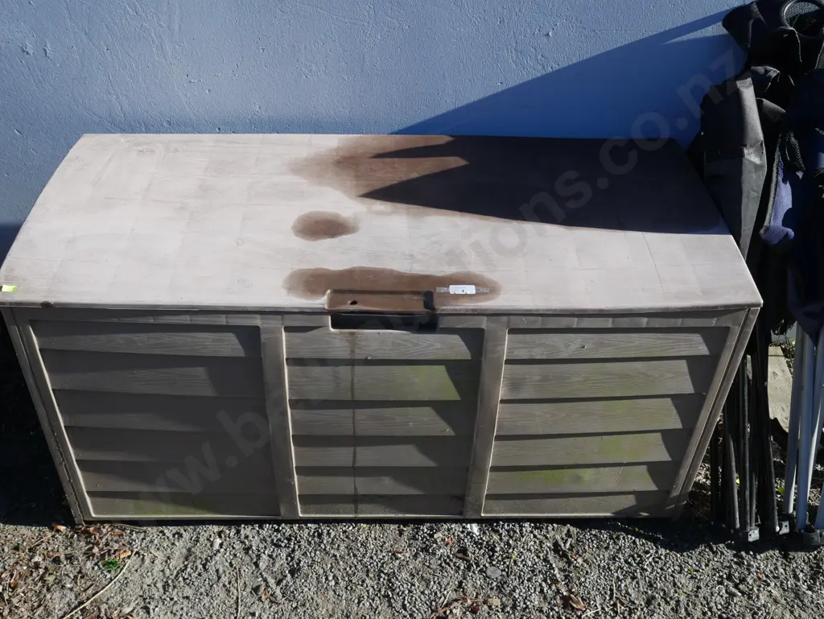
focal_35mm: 36
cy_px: 310
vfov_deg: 39.7
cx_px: 412
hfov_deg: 51.3
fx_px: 857
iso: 200
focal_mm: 18
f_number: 7.1
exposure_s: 1/250
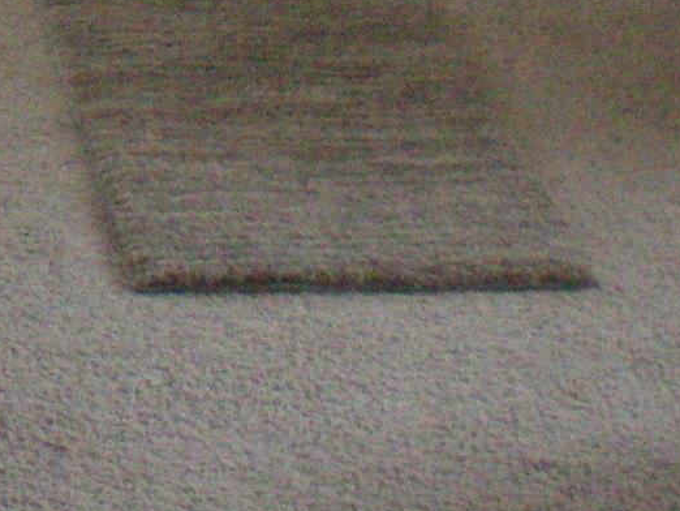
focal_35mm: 149
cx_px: -242
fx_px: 2928
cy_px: -486
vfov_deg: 9.4
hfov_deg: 12.8
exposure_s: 1/60
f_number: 3.1
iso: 320
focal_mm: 6.3
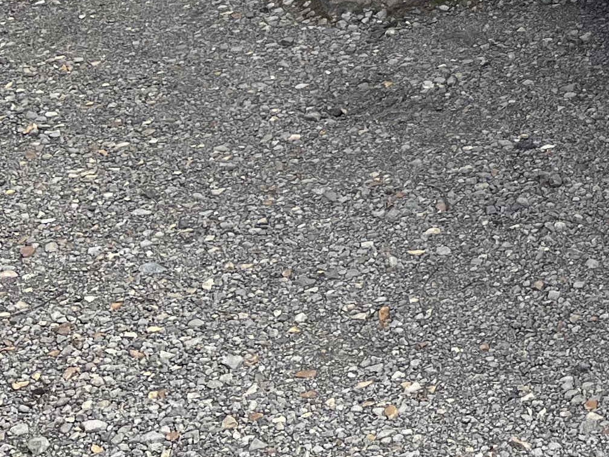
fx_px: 1830
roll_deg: -0.6
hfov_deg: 17.1
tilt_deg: -6.8
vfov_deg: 12.6
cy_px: -429
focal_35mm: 104
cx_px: 918
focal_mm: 5.1
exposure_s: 1/1212
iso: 50
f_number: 1.6
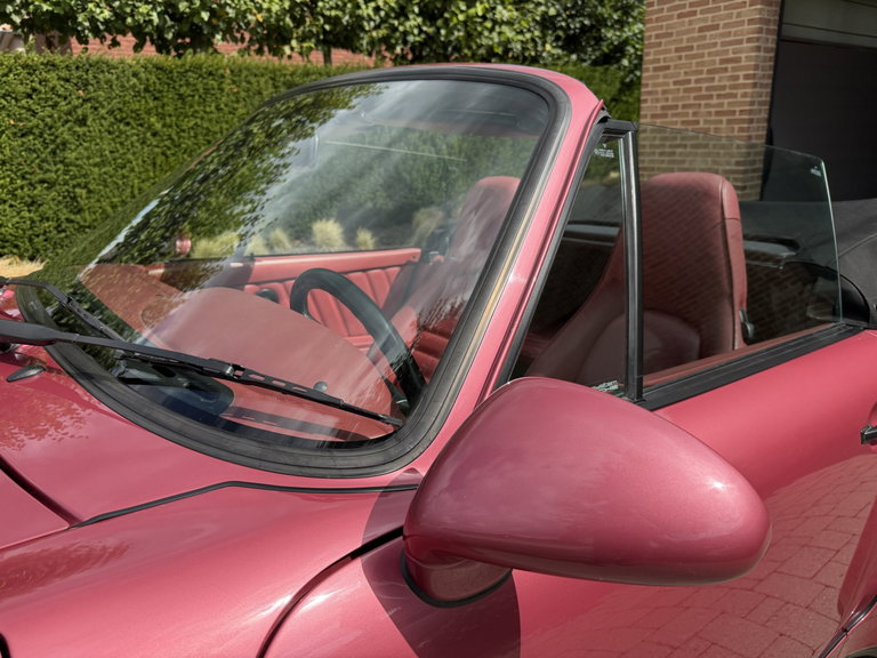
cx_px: 438
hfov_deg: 71.6
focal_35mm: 24
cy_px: 329
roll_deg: +2.6
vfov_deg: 56.8
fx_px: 608
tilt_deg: -16.3
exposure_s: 1/4673
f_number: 1.78
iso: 125
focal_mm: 6.76
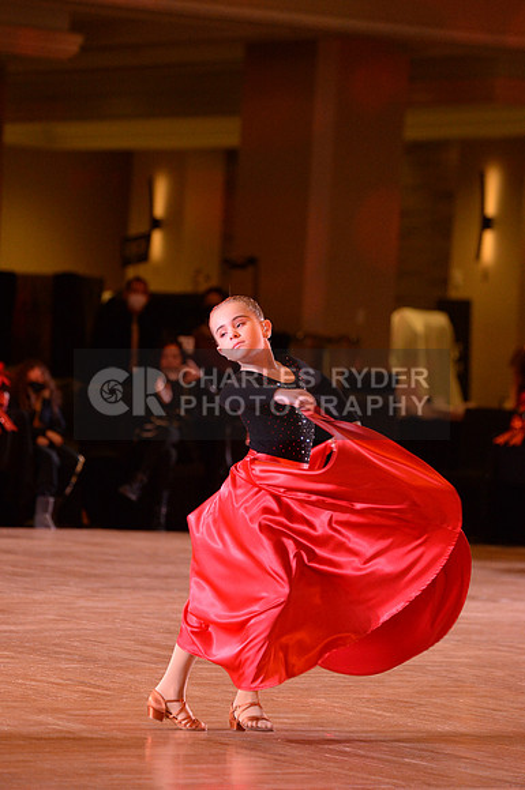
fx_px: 3949
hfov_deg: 7.6
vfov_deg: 11.4
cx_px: 262
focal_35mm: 180
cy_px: 395
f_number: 5
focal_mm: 180
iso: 5000
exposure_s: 1/250
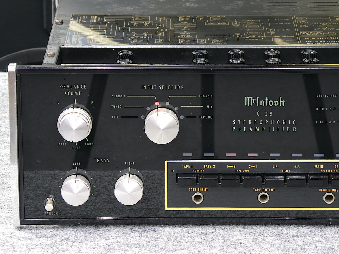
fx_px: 1567
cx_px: 170
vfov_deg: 9.3
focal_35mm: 160
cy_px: 127
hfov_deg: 12.3
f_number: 5.5
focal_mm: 28.7
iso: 100
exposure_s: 1.6
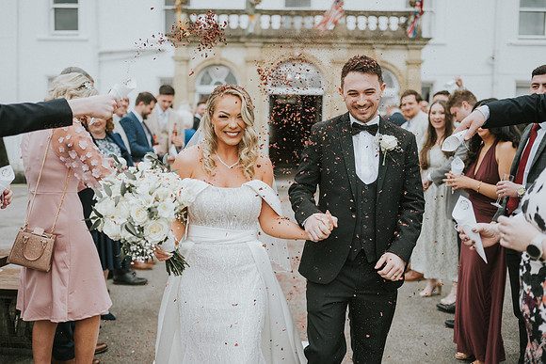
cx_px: 273
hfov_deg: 54.4
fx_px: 531
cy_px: 182
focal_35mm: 35
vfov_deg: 37.9
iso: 500
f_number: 2
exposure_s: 1/2500
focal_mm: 35
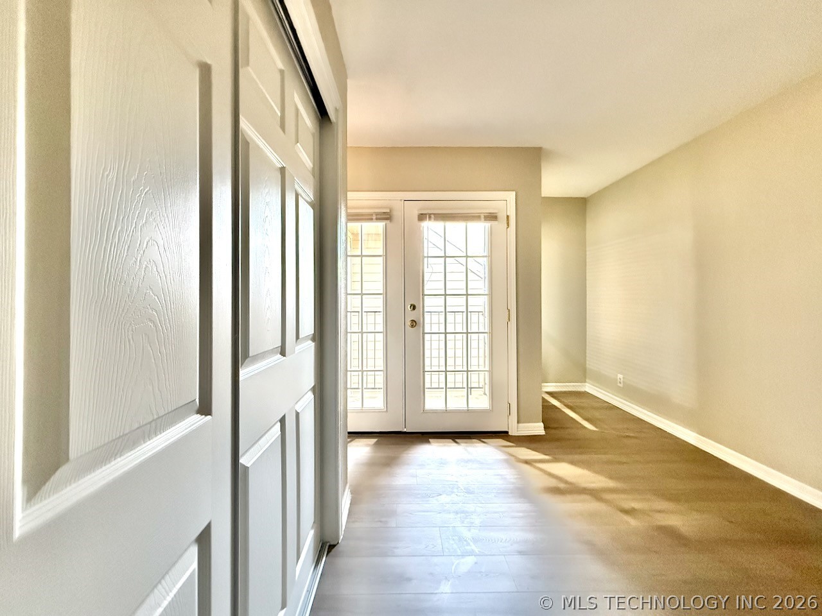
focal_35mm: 14
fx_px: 332
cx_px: 411
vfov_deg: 85.7
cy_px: 308
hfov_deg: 102.1
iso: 1250
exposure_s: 1/60
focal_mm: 2.22
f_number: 2.2
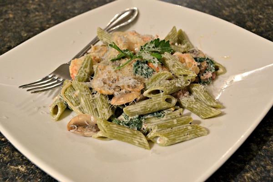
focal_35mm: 39
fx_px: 296
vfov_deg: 34.2
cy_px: 91
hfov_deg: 49.6
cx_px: 136
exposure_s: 1/15
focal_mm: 26
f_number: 4.2
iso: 1000
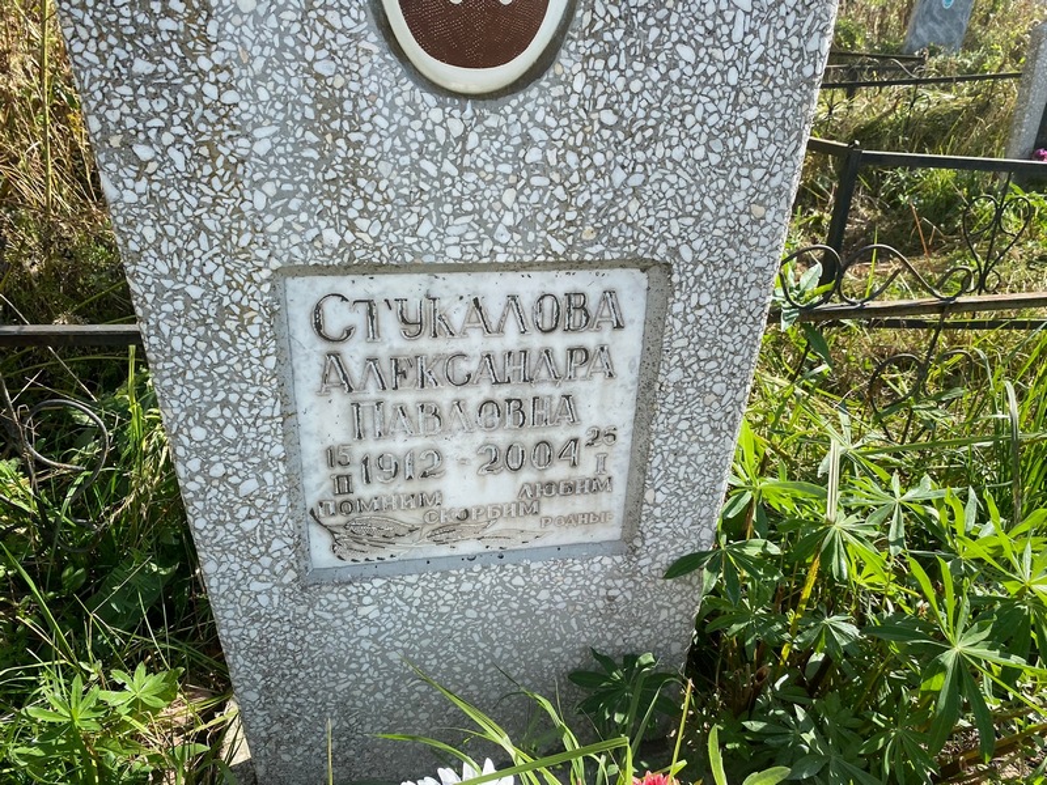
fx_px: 786
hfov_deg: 67.3
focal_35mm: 26
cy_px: 392
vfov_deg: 53.1
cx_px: 524
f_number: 1.8
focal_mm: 4.25
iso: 32
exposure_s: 1/1346
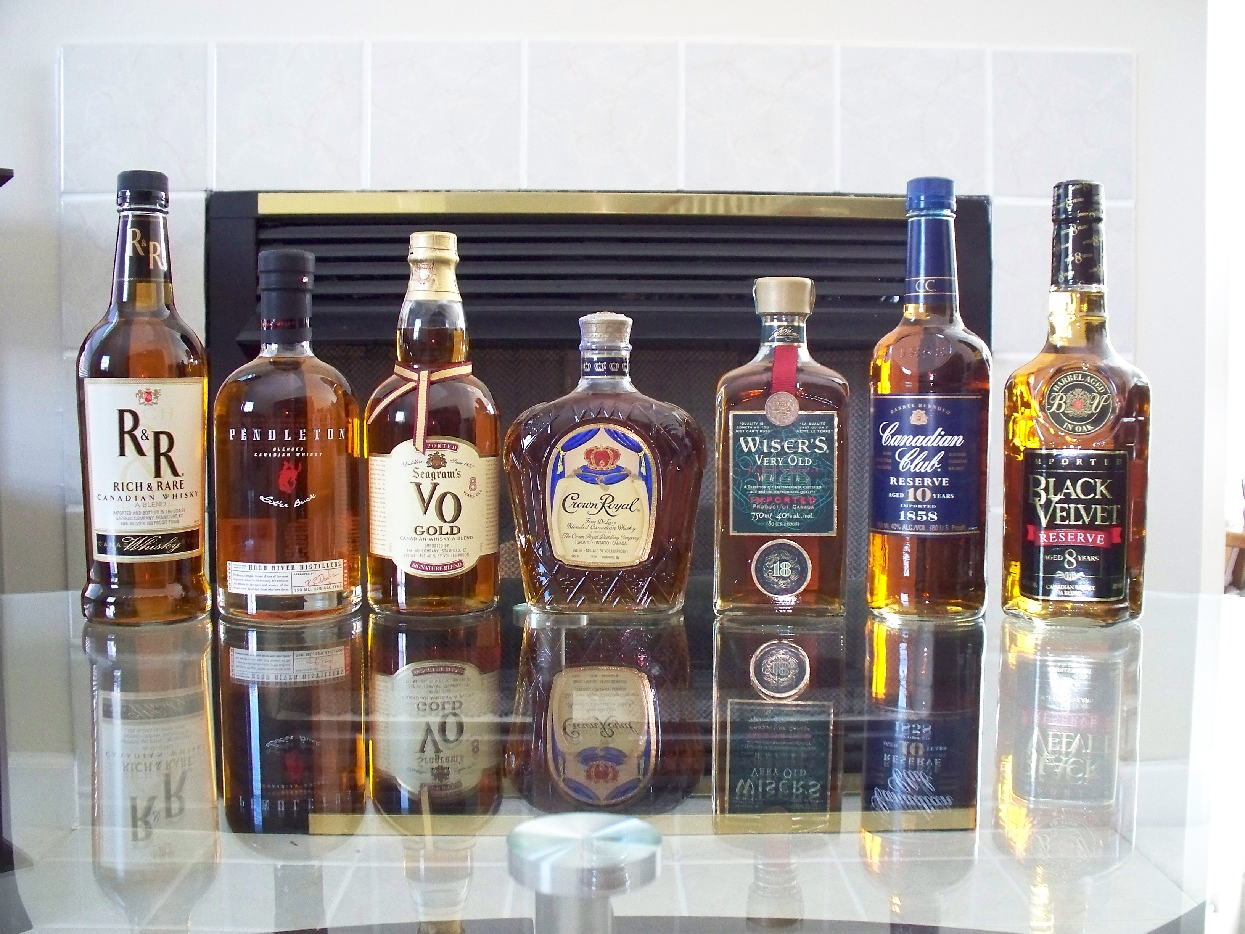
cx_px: 622
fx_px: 1295
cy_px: 467
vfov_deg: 39.7
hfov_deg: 51.4
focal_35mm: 36
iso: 500
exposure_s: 1/60
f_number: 2.8
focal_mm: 7.54
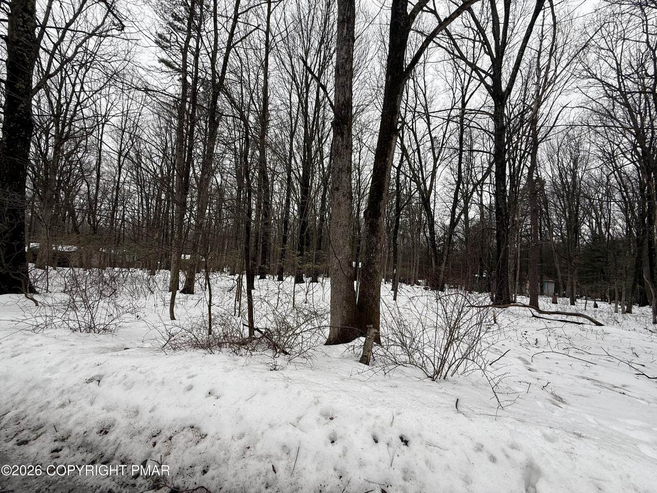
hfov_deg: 102.1
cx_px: 328
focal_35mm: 14
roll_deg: -4.7
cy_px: 246
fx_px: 266
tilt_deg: +1.8
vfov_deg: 85.7
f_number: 2.2
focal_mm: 2.22
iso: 50
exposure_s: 1/313
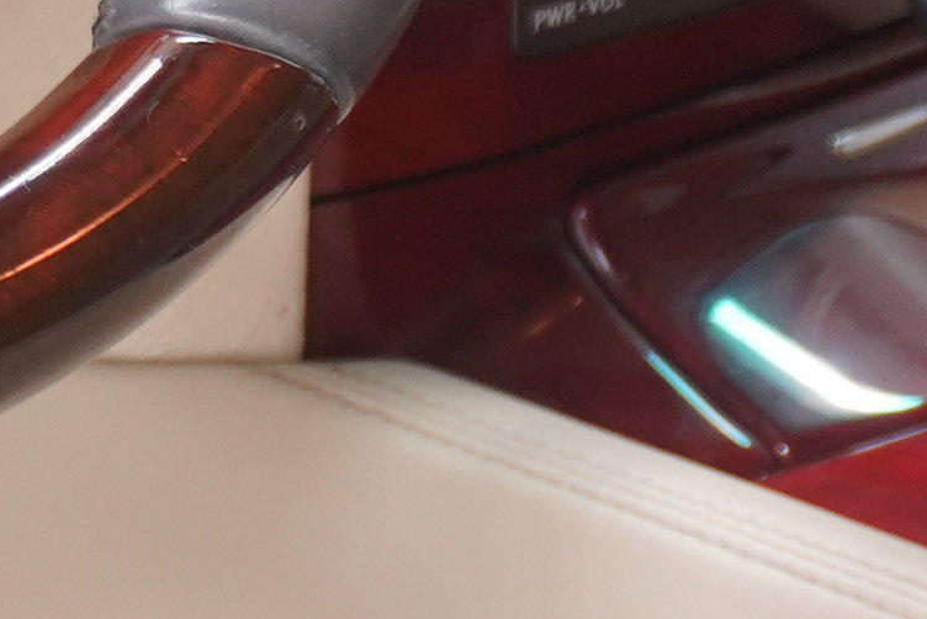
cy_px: -630
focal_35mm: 268
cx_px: -758
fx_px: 6903
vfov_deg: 5.0
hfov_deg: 7.5
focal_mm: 26
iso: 640
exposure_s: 1/60
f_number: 4.5
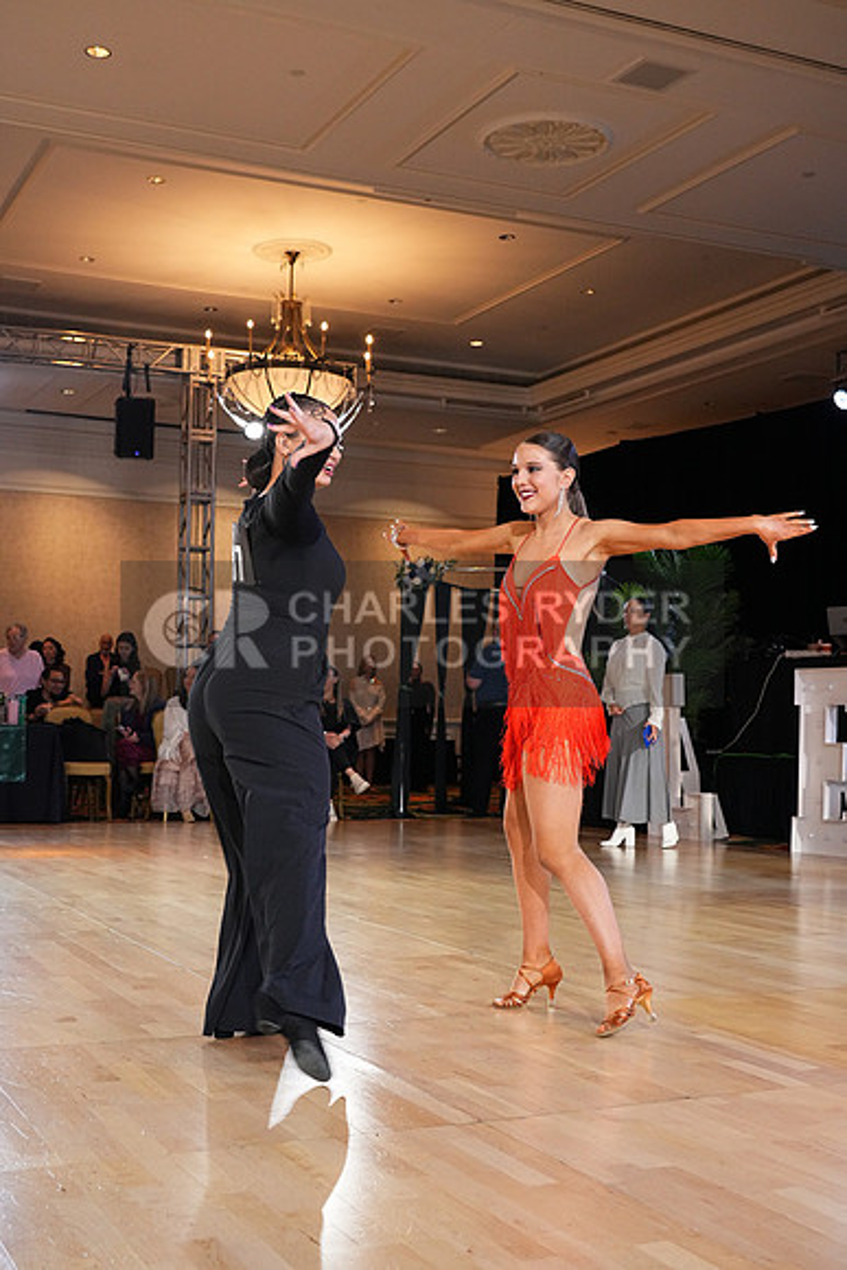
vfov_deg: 47.4
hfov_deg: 32.6
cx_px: 424
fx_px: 1446
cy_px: 635
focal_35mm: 41
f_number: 6.3
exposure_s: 1/200
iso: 5000
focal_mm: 41
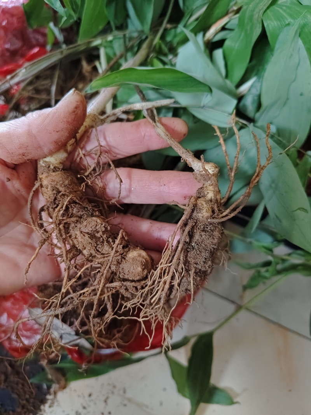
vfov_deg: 73.9
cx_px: 156
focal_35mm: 23
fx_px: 276
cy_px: 208
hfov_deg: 58.9
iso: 7770
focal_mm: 5.56
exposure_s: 1/257
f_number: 1.88
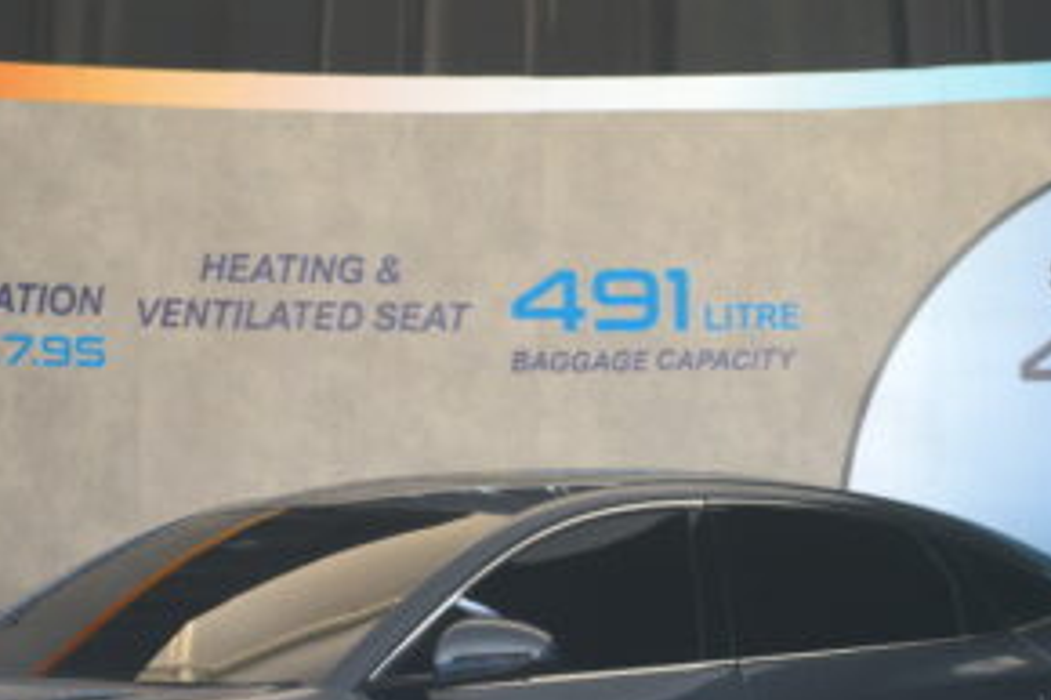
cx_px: 507
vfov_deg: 7.5
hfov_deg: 11.4
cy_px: 696
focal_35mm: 181
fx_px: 5281
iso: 400
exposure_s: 1/320
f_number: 2.8
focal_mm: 70
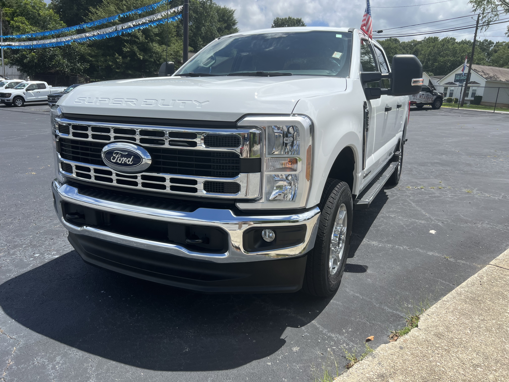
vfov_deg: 53.1
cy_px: 191
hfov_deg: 67.3
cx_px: 254
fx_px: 382
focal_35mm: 26
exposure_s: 1/4115
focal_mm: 5.7
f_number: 1.5
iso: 50
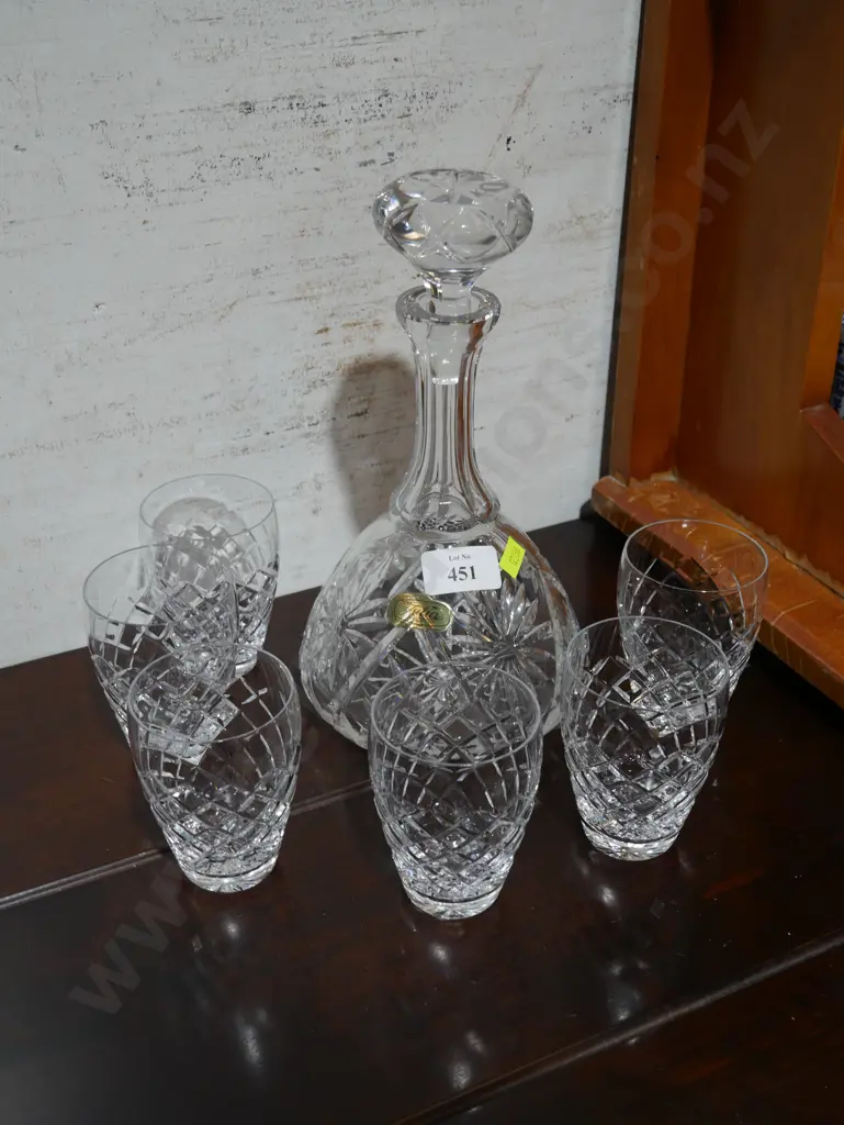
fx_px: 1364
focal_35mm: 42
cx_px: 422
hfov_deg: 34.4
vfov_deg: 44.8
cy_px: 562
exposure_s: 1/60
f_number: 4.6
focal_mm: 21
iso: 320
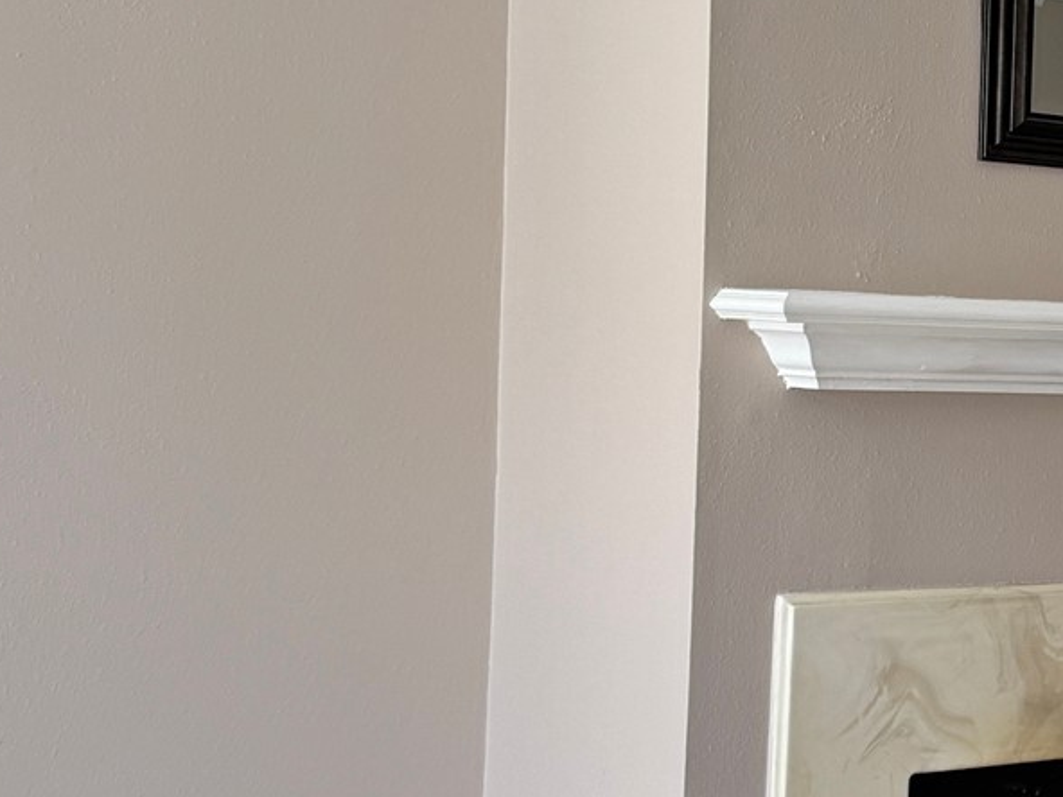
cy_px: 368
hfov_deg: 21.5
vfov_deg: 17.8
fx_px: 2549
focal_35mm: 83
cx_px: 1352
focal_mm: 6.76
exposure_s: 1/120
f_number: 1.78
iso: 100
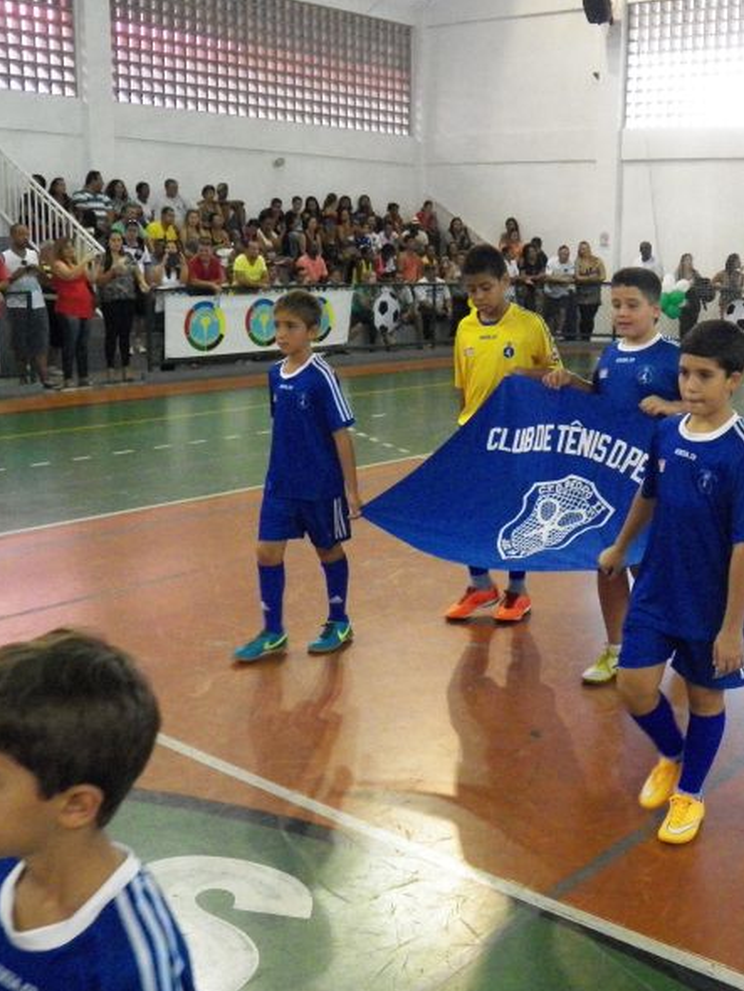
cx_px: 531
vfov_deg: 44.8
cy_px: 501
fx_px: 1203
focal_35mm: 42
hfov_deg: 33.9
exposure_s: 1/160
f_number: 2.8
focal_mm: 5.5
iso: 1600
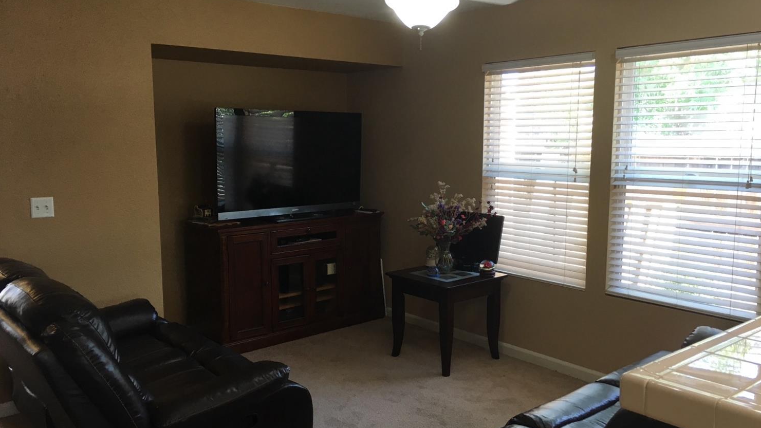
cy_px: 218
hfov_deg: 61.0
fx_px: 646
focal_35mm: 32
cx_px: 384
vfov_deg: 36.7
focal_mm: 4.15
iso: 32
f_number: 2.2
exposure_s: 1/30
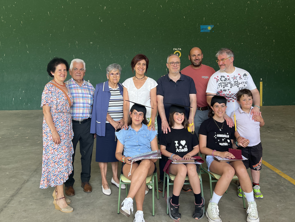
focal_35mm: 35
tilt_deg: -1.2
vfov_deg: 40.5
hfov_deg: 52.6
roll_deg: +0.7
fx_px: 298
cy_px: 86
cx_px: 149
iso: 40
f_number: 1.5
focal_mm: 5.7
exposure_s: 1/121
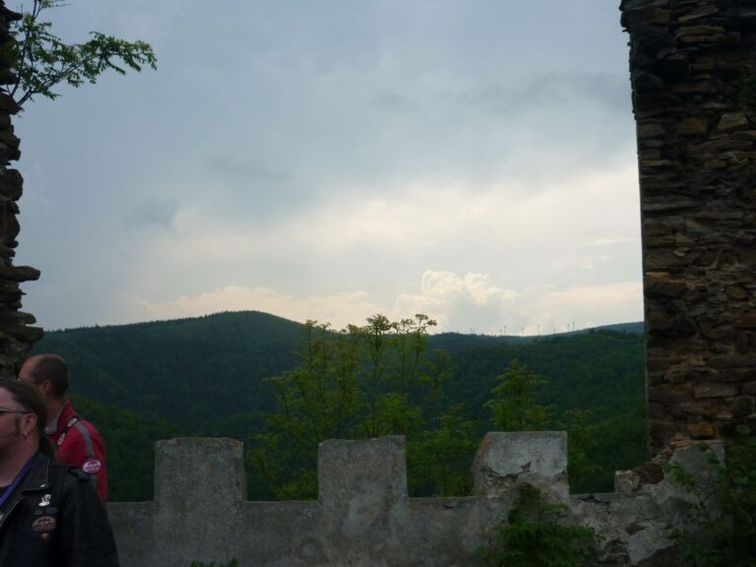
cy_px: 284
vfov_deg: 36.8
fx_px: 852
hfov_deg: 47.9
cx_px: 378
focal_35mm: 39
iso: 80
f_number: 3
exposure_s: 1/1000
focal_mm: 6.4
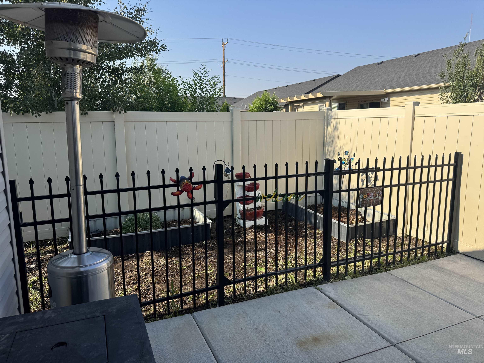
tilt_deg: -8.3
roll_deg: +0.0
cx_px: 242
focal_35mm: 24
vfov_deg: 56.8
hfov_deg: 71.6
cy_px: 182
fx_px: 336
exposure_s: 1/2833
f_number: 1.78
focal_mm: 6.76
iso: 80
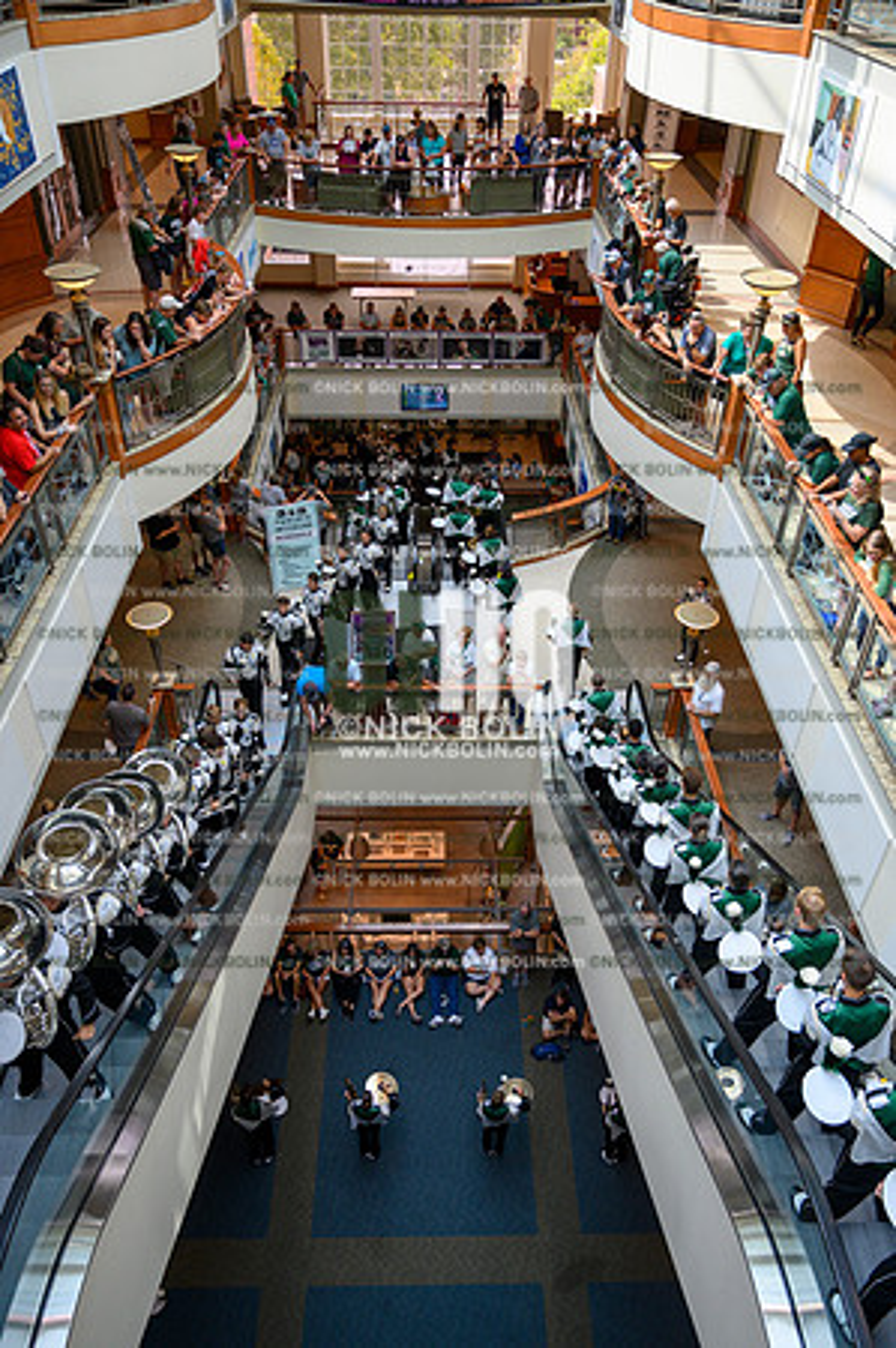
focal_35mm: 27
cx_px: 448
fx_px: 1010
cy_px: 674
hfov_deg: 47.8
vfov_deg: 67.4
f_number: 4
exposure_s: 1/800
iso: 800
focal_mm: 27
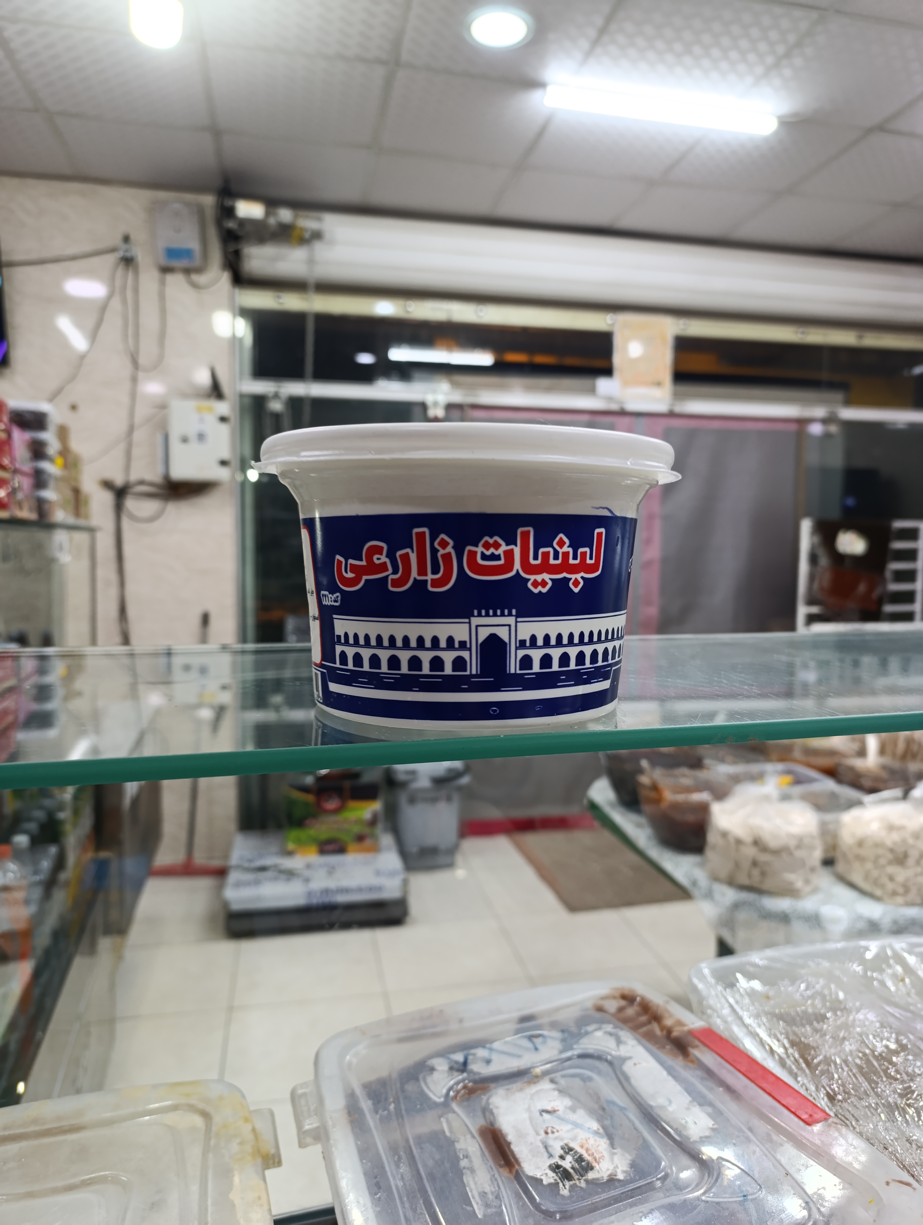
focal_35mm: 23
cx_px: 462
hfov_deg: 59.0
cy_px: 612
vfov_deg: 73.8
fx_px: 816
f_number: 1.6
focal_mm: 6.14
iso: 500
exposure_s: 1/120
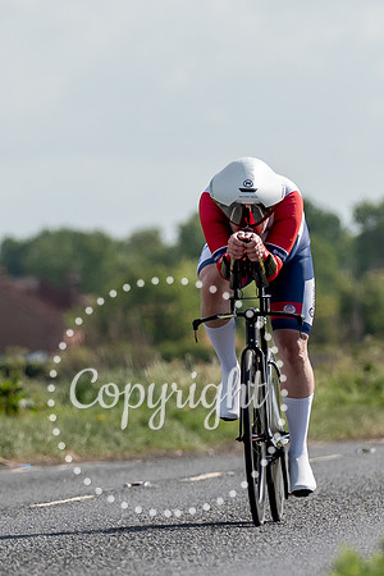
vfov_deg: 2.8
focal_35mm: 724
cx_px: 268
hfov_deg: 1.9
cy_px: 429
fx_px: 11584
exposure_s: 1/1000
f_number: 4
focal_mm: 200
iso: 100
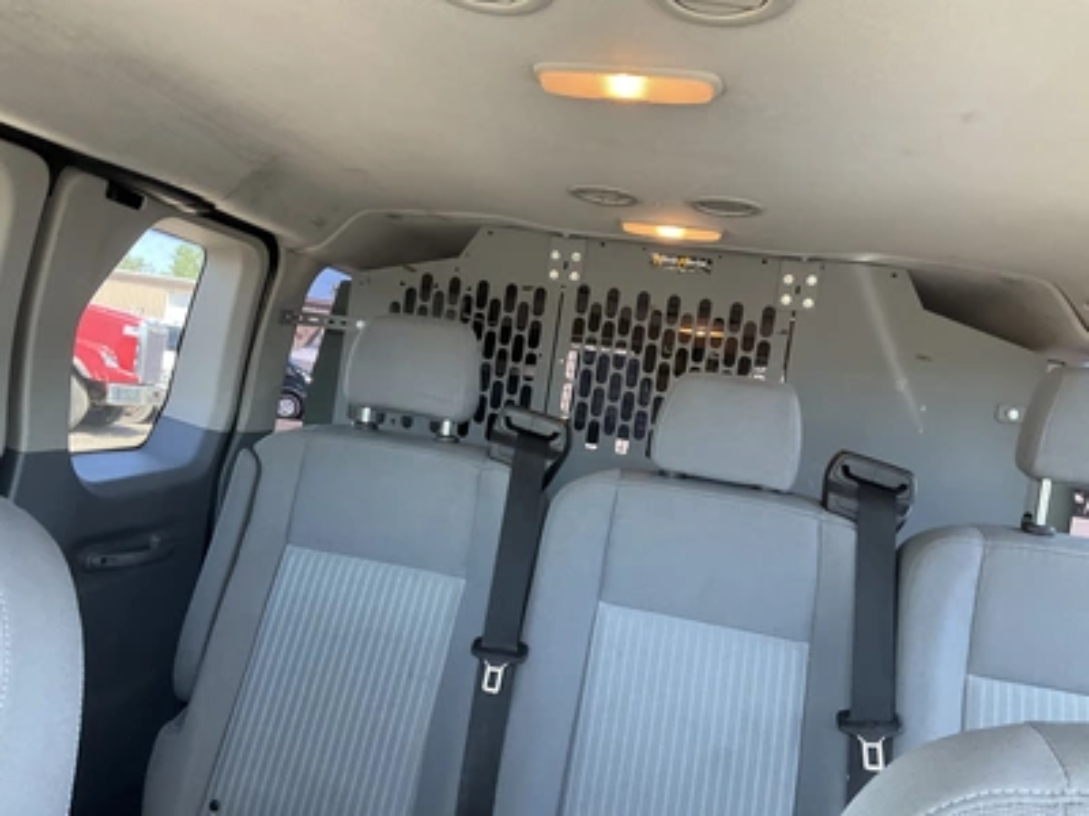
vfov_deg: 48.2
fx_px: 912
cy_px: 408
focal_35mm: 29
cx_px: 544
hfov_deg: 61.7
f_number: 1.8
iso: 64
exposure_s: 1/82
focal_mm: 3
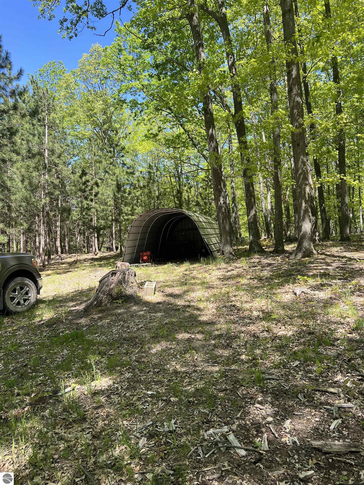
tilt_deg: +3.0
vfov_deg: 67.3
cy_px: 242
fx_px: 365
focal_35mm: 26
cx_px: 182
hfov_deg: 53.1
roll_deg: -0.1
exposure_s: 1/797
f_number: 1.5
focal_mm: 5.7
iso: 50
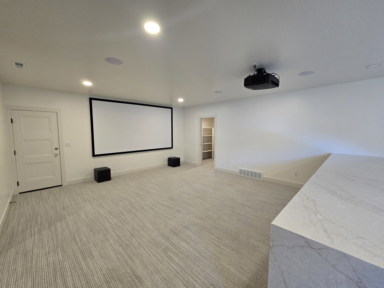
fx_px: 144
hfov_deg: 106.2
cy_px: 144
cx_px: 192
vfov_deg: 89.9
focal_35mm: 13
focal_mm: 2.2
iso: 250
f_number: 2.2
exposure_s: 1/60
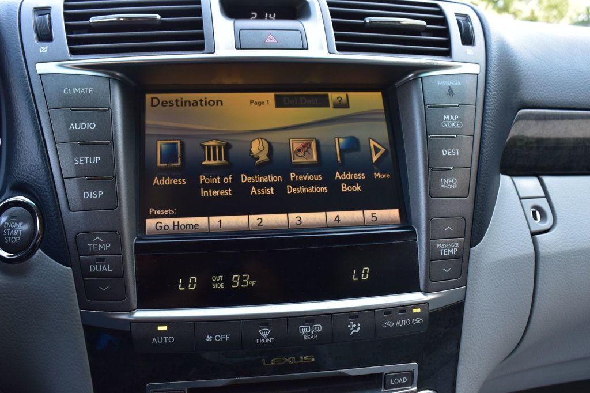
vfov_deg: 39.9
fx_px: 541
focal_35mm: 33
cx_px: 295
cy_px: 196
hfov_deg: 57.2
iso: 400
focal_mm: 22
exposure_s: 1/40
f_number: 7.1
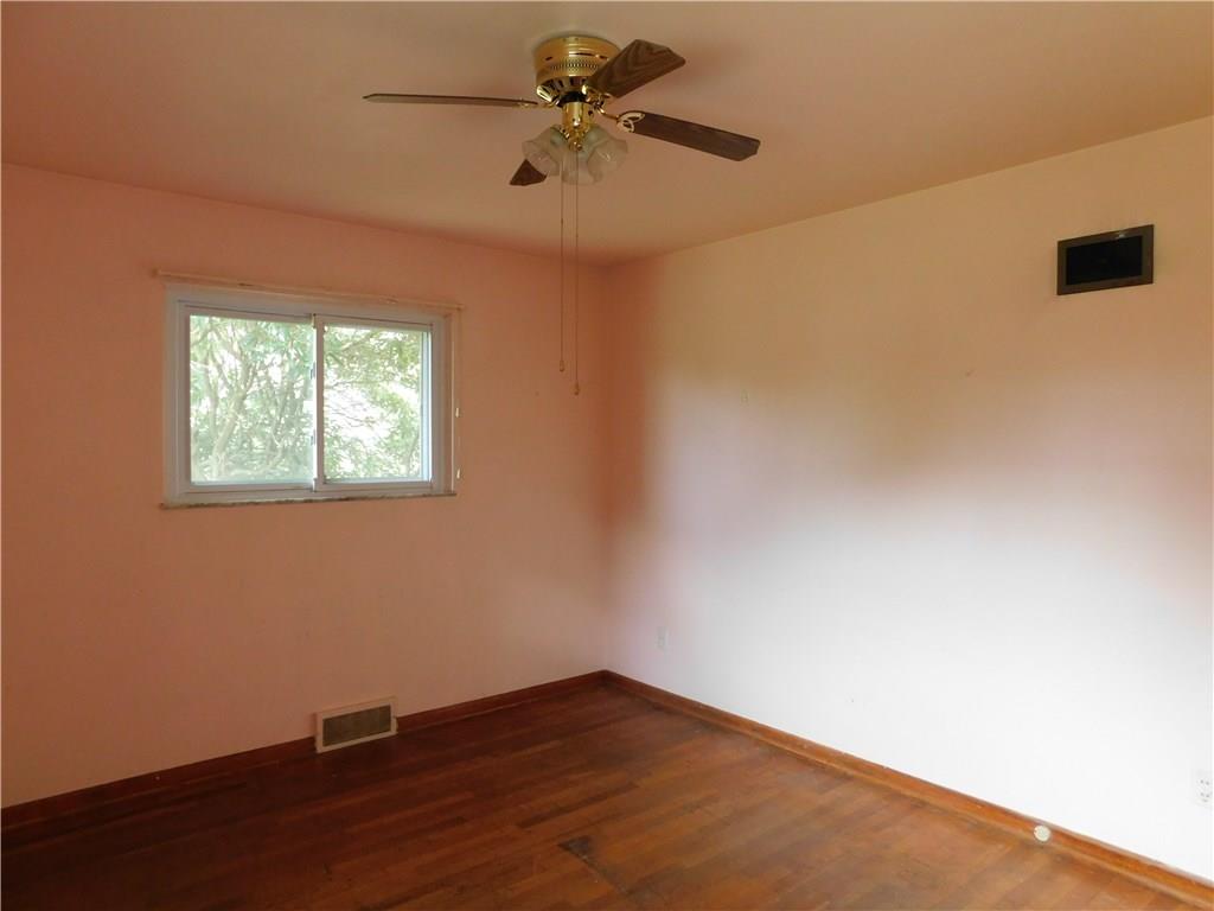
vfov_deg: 58.9
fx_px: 807
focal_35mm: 23
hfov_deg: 73.9
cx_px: 607
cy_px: 456
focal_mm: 4
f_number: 3
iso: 280
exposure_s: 1/30
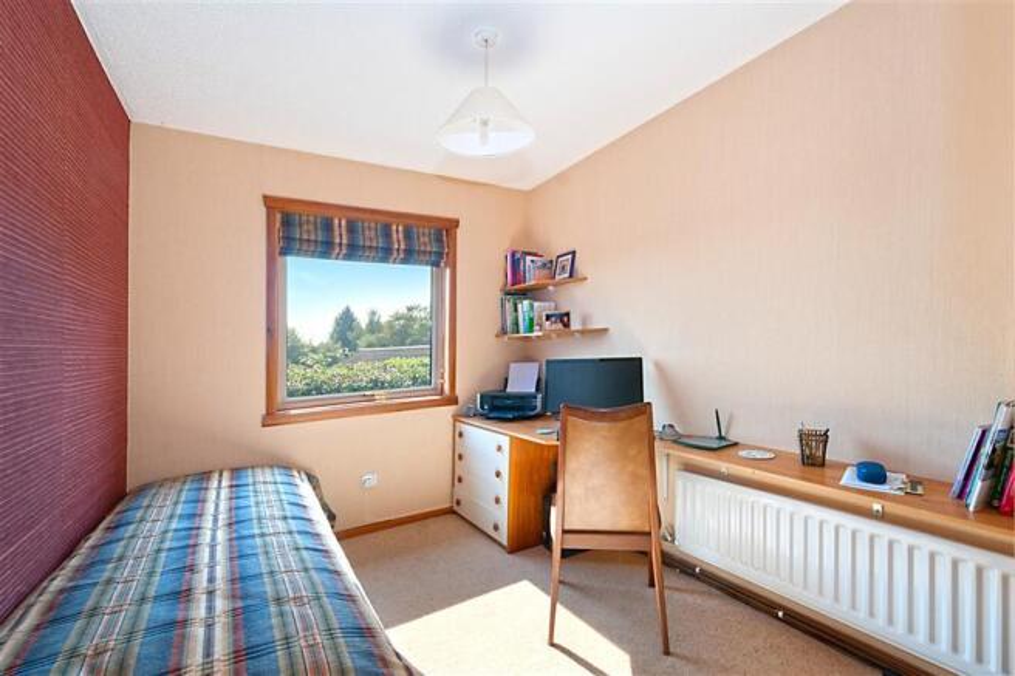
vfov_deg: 77.3
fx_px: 423
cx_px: 508
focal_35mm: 15
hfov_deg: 100.4
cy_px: 338
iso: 200
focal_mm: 10
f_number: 8
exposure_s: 1/30
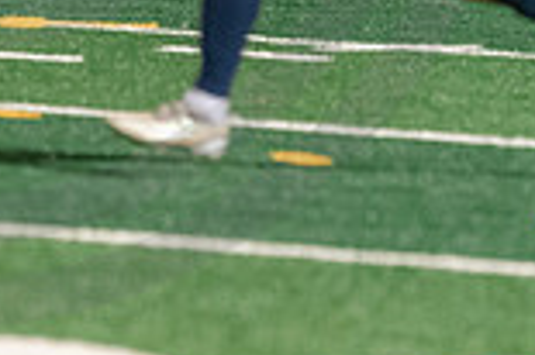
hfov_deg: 2.0
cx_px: 105
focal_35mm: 1045
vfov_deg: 1.3
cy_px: -159
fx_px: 15513
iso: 2500
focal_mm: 200
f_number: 2.8
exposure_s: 1/640
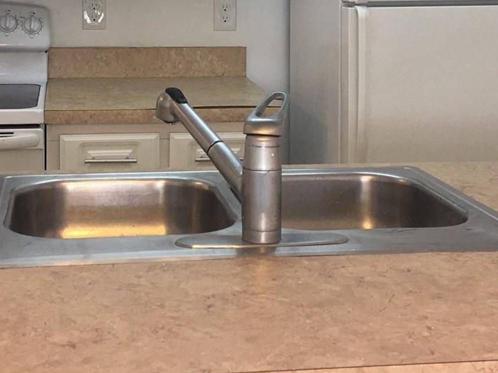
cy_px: 34
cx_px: 194
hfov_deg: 30.2
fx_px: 921
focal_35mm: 64
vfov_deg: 22.4
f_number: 2.2
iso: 40
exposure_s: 1/30
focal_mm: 4.15
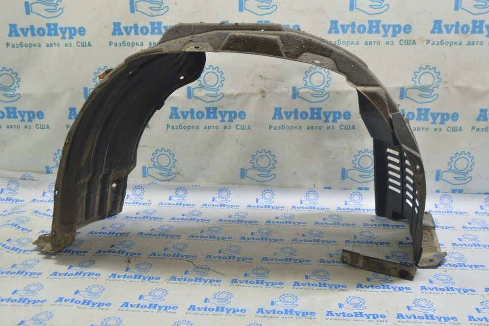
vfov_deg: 35.9
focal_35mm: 37
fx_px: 503
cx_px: 240
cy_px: 166
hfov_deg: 51.9
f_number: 5.6
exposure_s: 1/20
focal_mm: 24
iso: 400
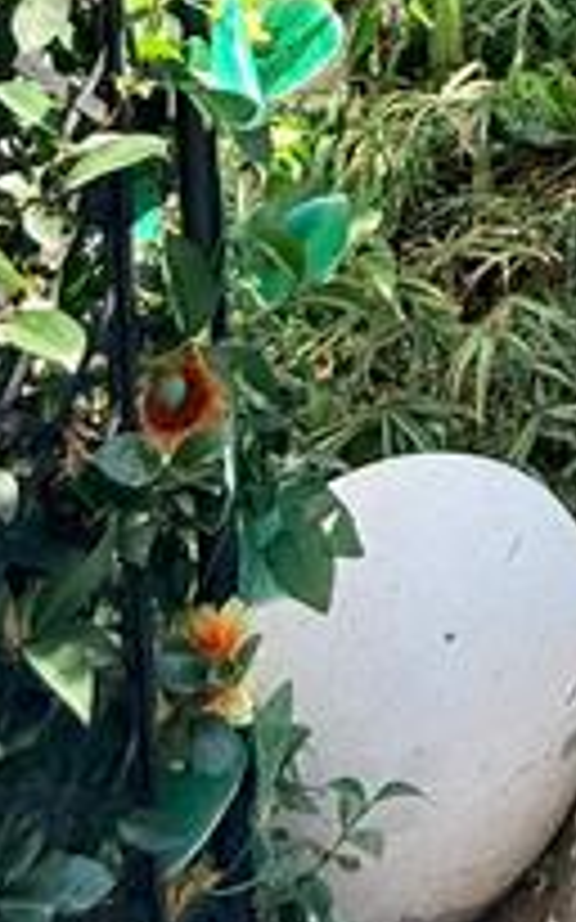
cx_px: 1030
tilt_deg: -5.8
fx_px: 1458
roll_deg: -1.6
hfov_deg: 17.9
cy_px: -409
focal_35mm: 58
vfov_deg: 26.7
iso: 64
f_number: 2.2
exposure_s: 1/1235
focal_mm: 2.22
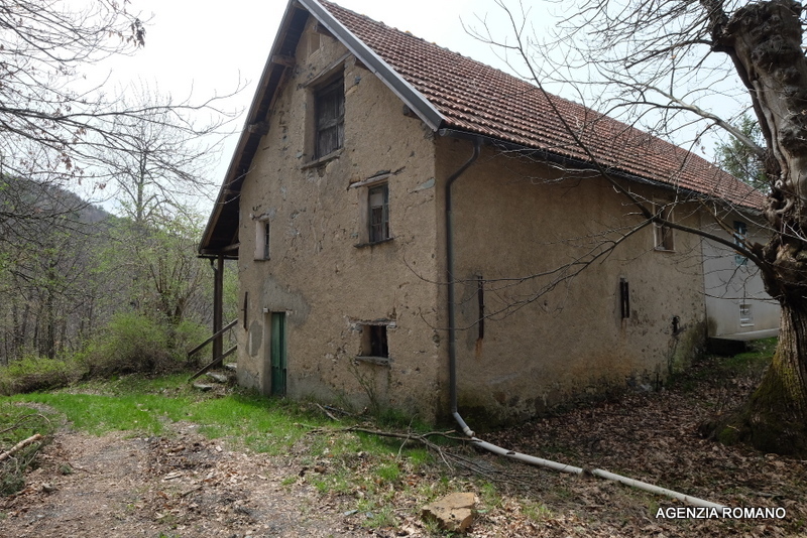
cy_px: 269
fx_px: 493
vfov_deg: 57.3
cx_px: 404
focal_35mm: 22
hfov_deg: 78.6
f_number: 7.1
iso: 400
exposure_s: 1/400
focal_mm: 14.5
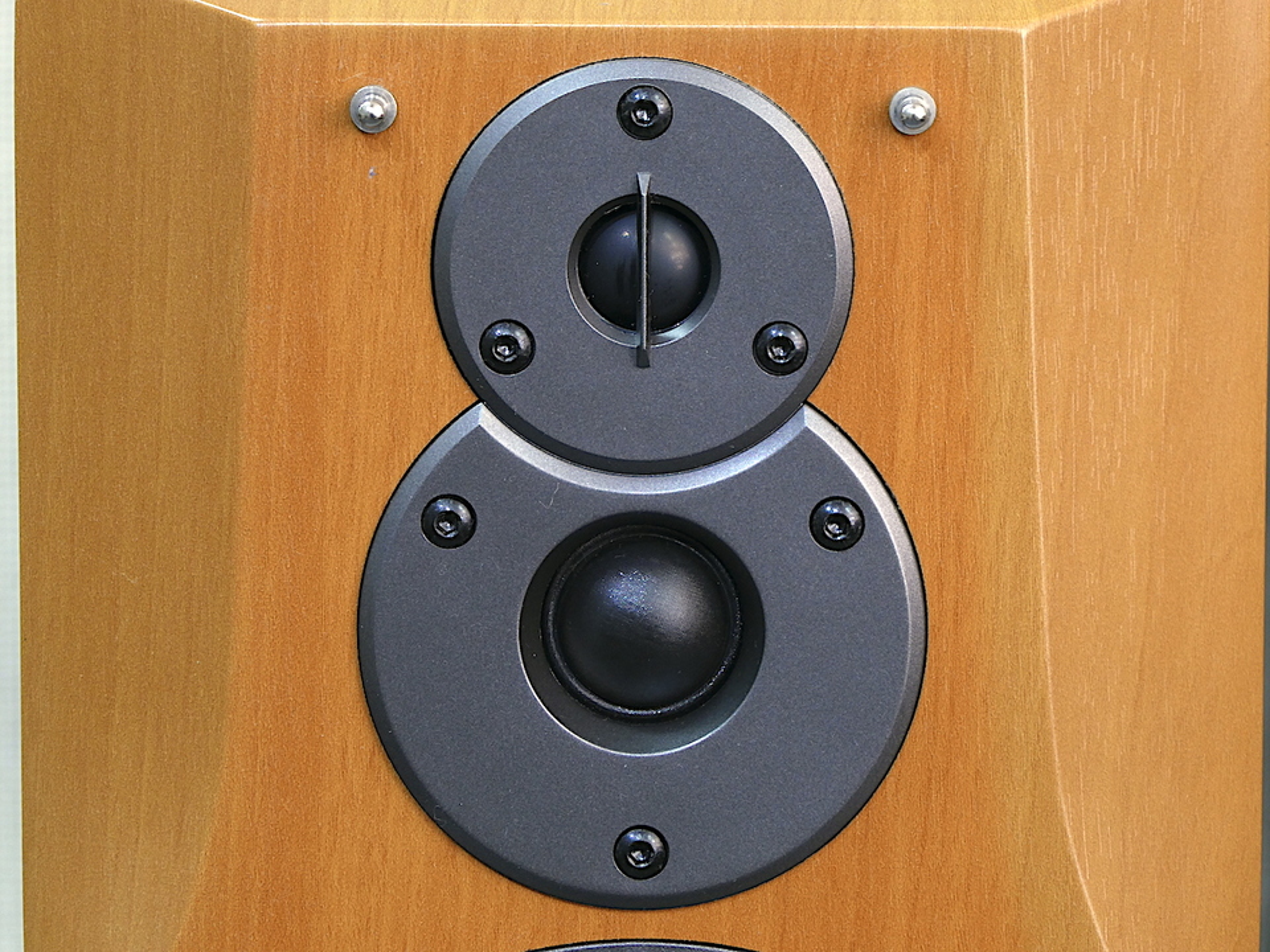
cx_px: 635
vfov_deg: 7.4
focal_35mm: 200
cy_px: 476
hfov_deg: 9.9
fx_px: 7338
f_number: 5.6
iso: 100
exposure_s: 1/2.5
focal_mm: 35.8
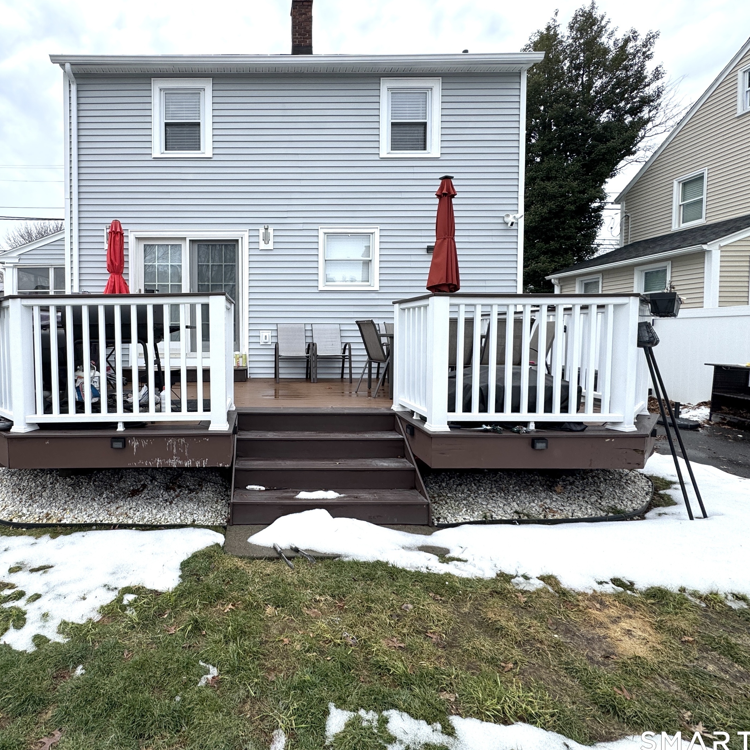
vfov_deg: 80.6
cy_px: 351
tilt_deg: -1.7
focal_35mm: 18
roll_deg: -0.2
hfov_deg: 78.4
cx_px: 257
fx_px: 441
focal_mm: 2.22
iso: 40
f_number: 2.2
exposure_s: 1/1020
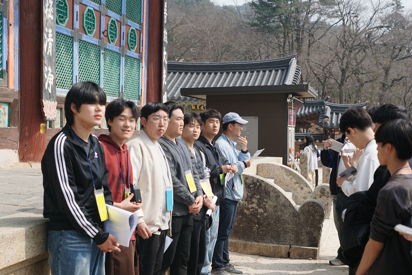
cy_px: 138
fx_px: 687
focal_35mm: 60
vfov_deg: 22.6
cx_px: 206
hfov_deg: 33.4
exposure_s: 1/2000
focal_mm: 40
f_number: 4
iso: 320
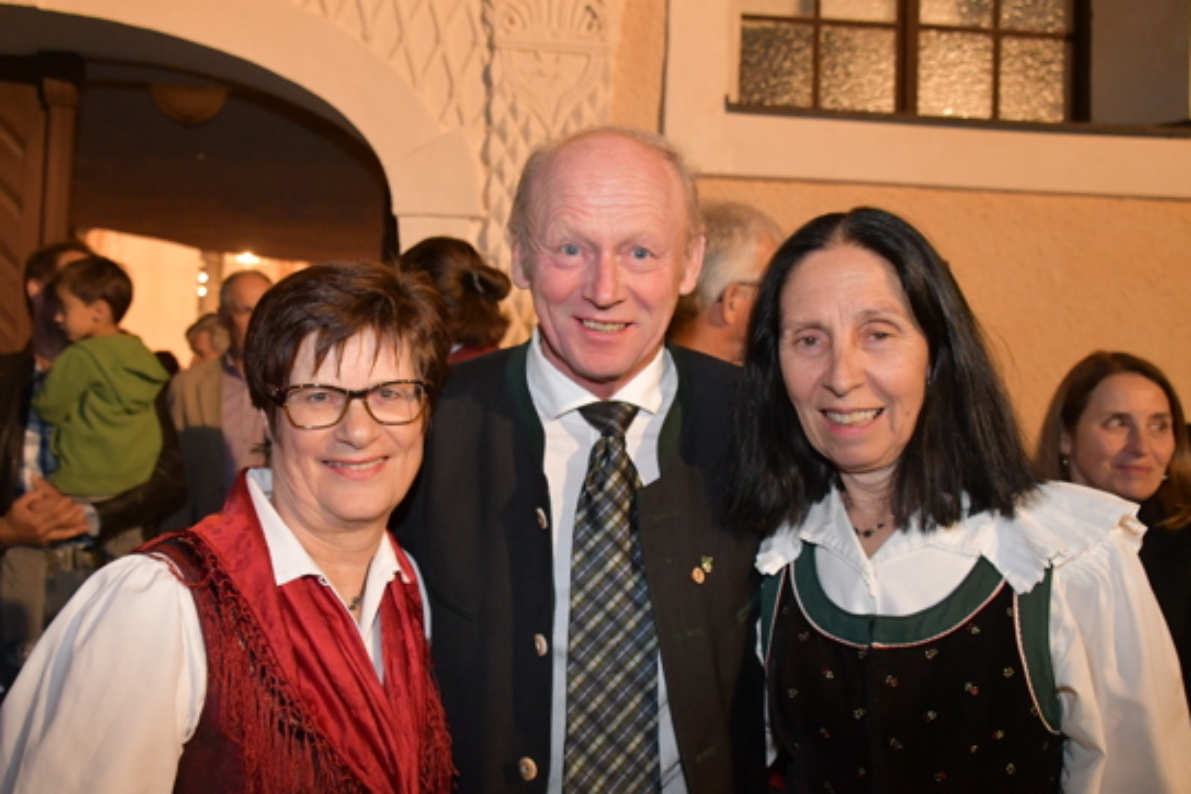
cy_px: 396
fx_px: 1125
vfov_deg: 38.9
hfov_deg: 55.8
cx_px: 579
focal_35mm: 34
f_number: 4
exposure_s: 1/60
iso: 5000
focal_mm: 22
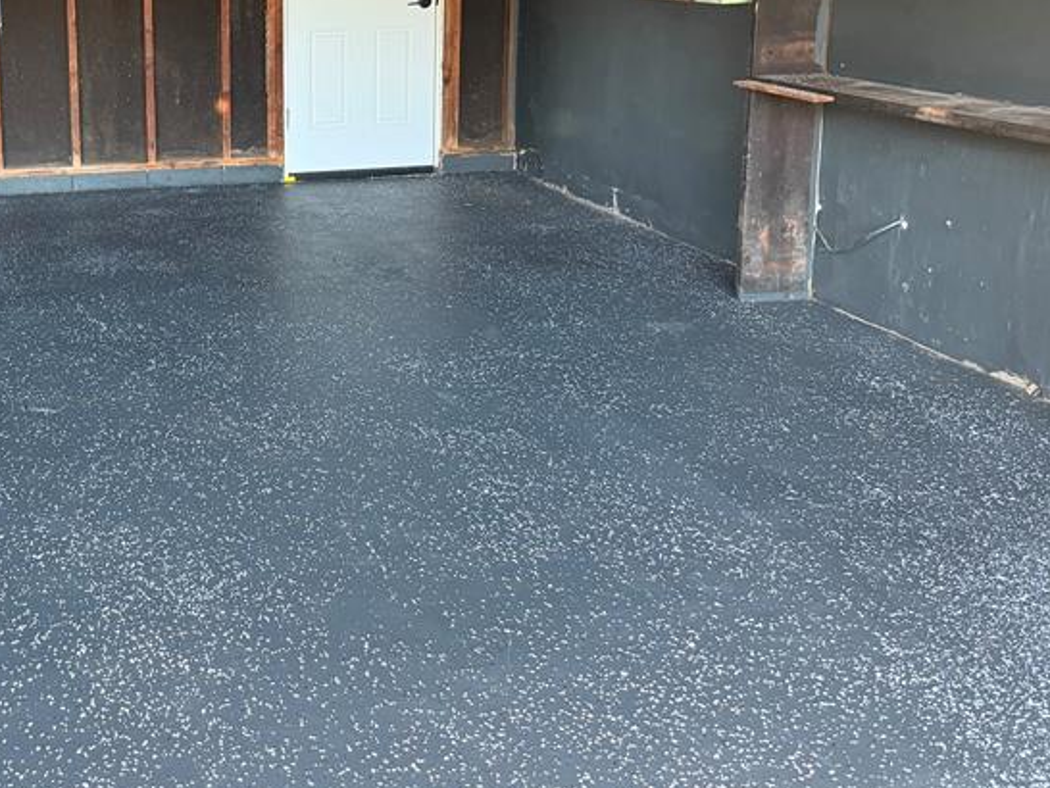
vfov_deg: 31.5
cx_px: 131
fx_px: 1366
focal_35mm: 45
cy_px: 169
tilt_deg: -8.8
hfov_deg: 39.4
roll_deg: +1.7
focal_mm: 6.76
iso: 320
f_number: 1.78
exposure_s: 1/60
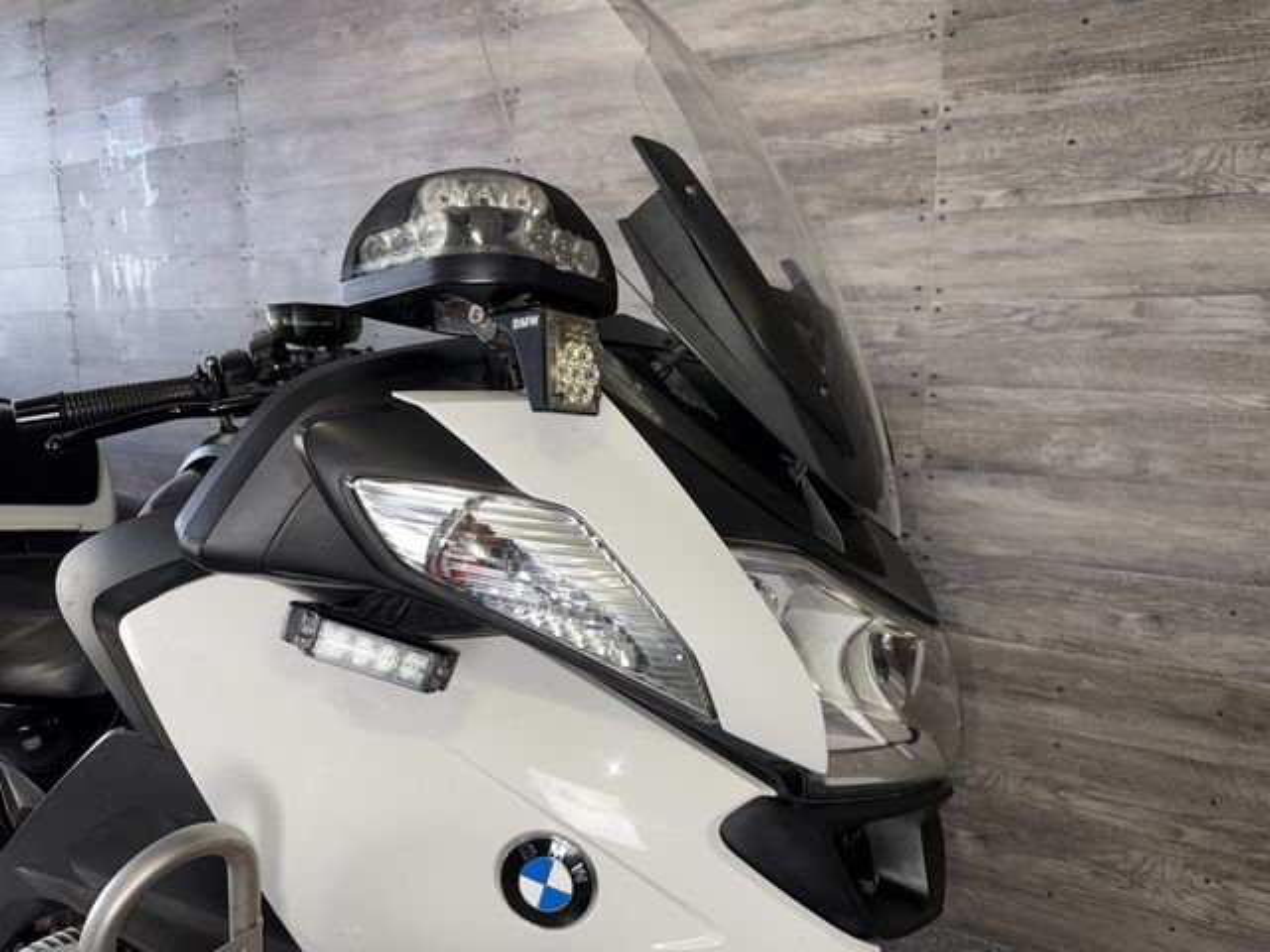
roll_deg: +0.8
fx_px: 881
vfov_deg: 56.8
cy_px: 476
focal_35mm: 24
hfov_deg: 71.6
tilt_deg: -9.9
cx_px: 635
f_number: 1.78
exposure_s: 1/47
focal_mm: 6.76
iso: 80
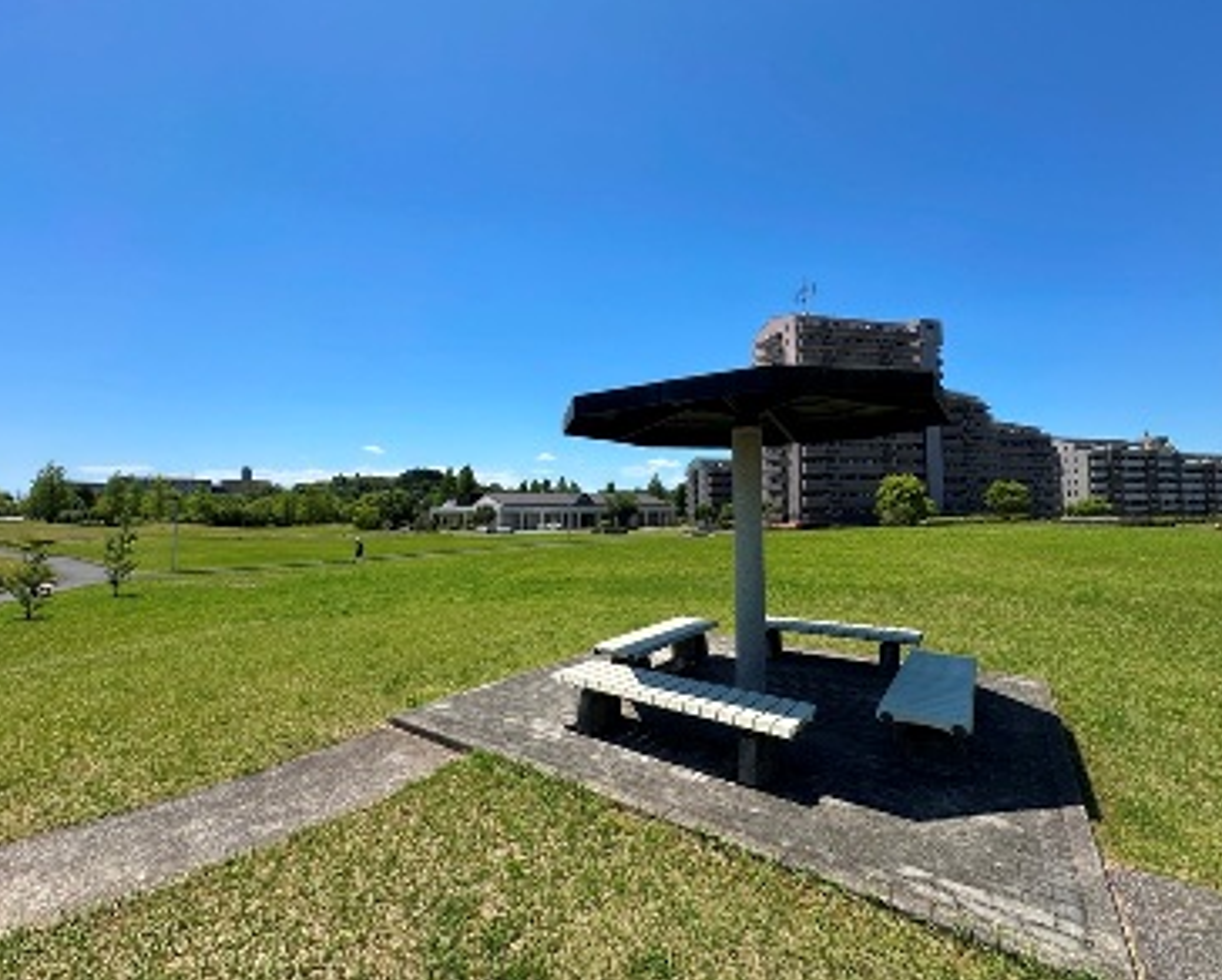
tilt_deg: +3.2
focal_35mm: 15
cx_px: 614
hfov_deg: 96.7
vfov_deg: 84.1
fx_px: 543
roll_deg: +0.6
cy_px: 480
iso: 50
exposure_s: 1/1855
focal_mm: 2.22
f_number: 2.2
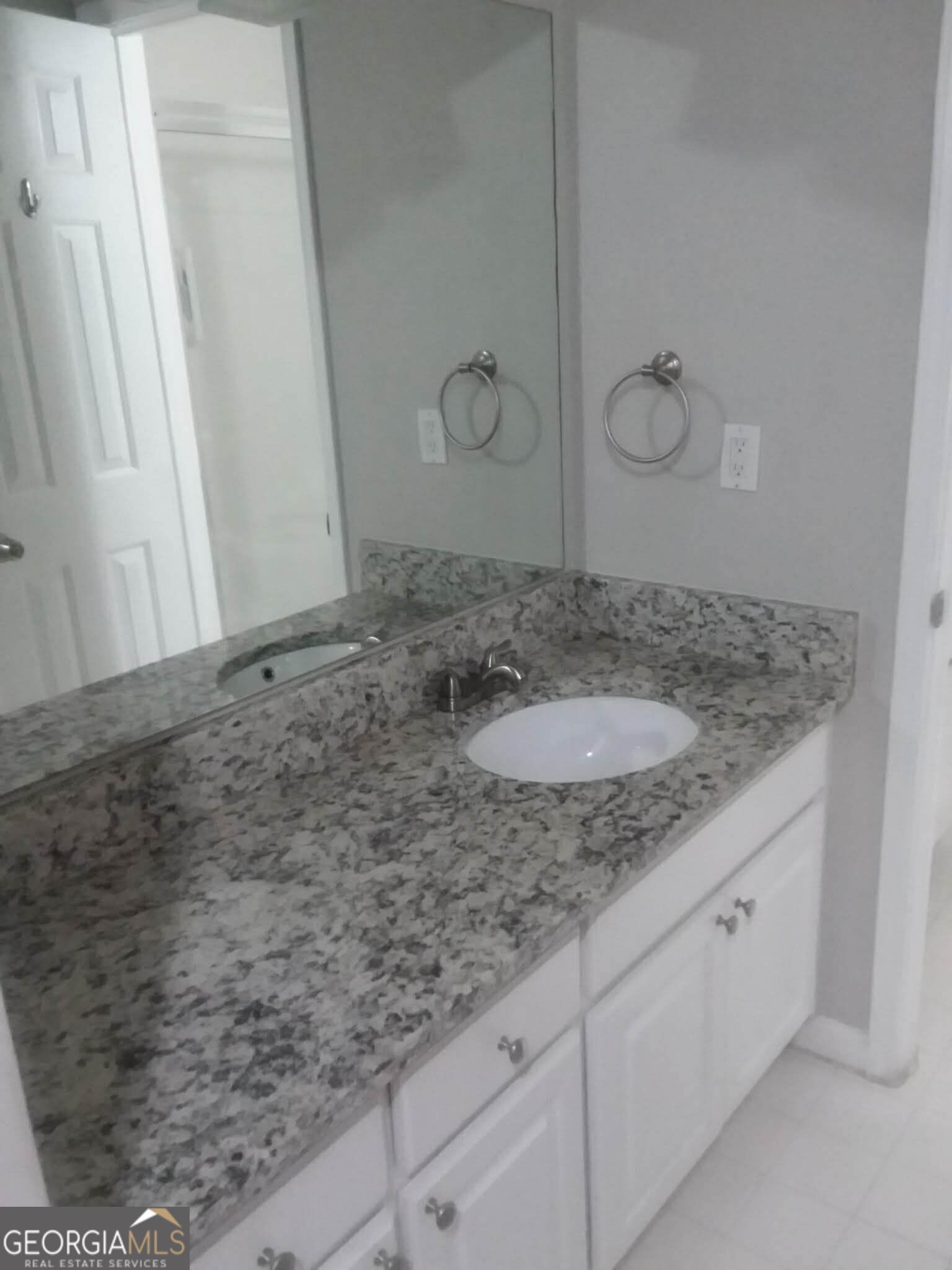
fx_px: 1063
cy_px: 635
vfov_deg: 61.7
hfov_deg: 48.2
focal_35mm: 29
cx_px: 476
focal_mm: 2.47
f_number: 1.9
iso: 250
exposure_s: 1/17
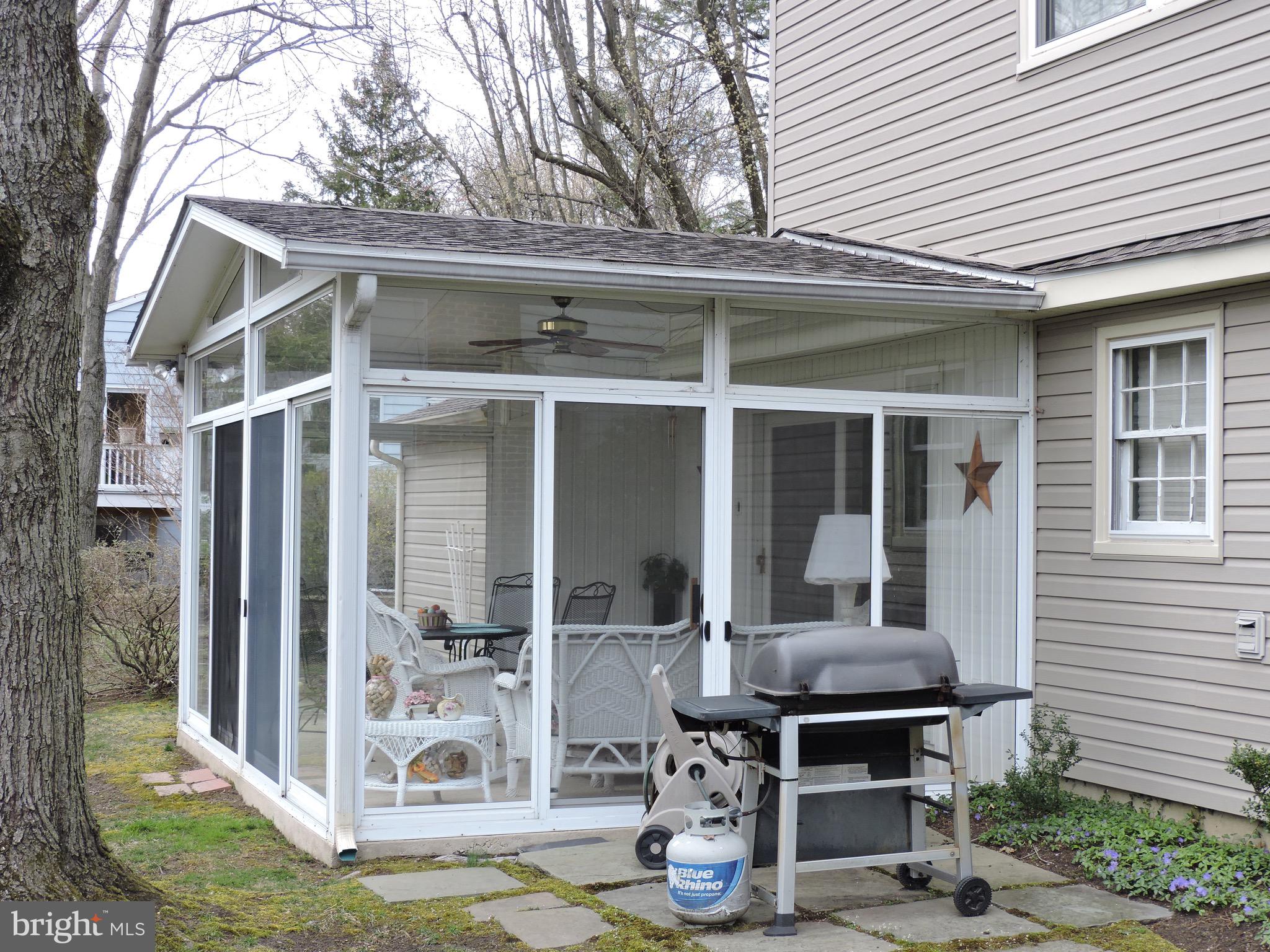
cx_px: 635
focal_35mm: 50
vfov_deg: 29.1
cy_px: 476
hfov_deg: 38.2
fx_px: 1834
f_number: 3.6
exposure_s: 1/125
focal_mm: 8.9
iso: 100
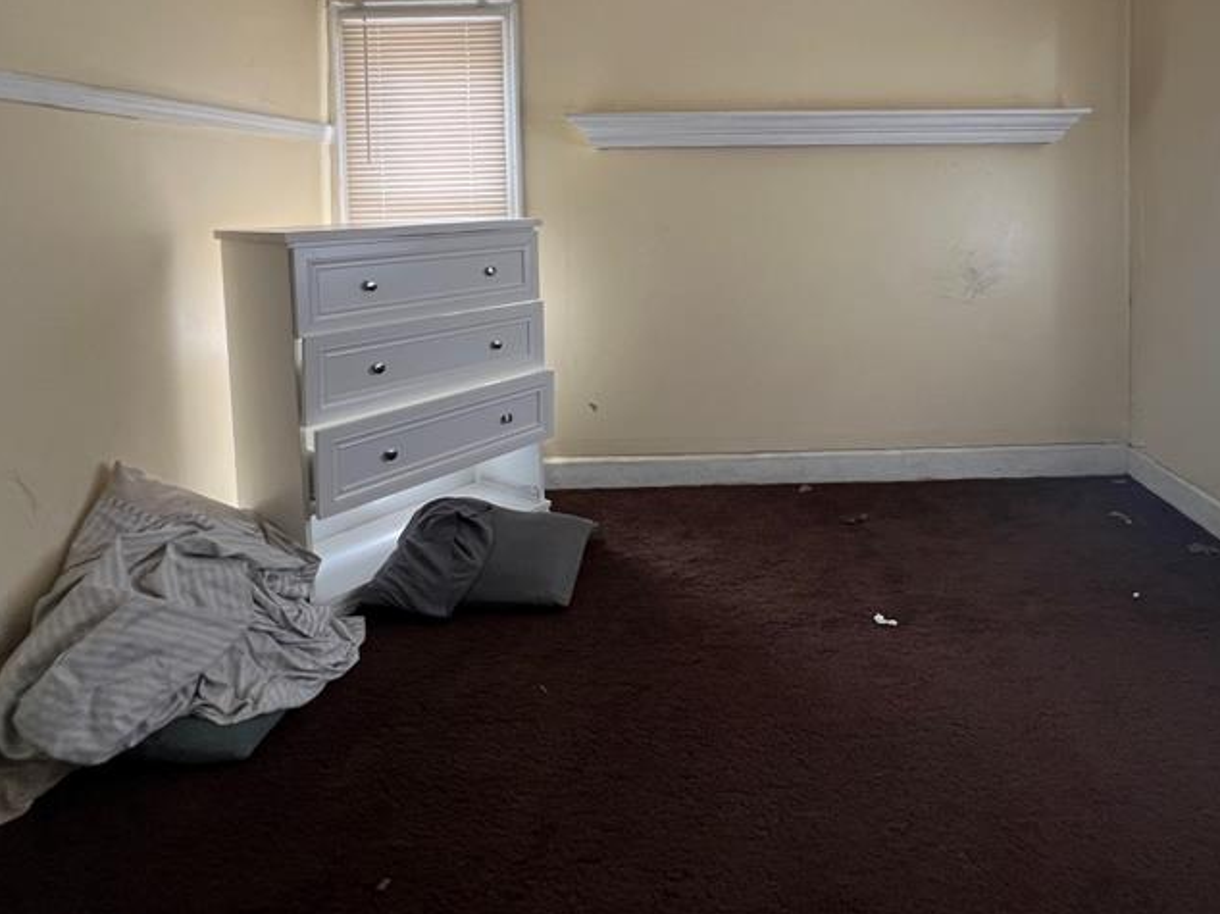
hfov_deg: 77.6
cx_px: 762
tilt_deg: -2.7
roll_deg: +0.1
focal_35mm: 21
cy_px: 237
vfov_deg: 60.2
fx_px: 740
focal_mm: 1.57
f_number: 1.8
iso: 250
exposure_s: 1/99
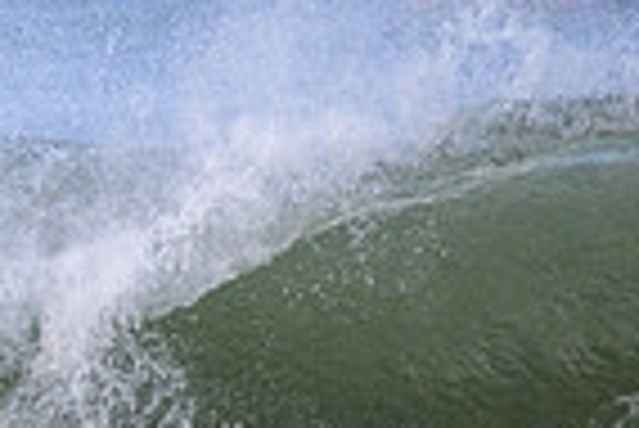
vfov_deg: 0.4
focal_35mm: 3261
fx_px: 57941
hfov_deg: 0.6
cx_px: -652
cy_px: 246
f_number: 11
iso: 1800
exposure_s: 1/2000
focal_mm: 800
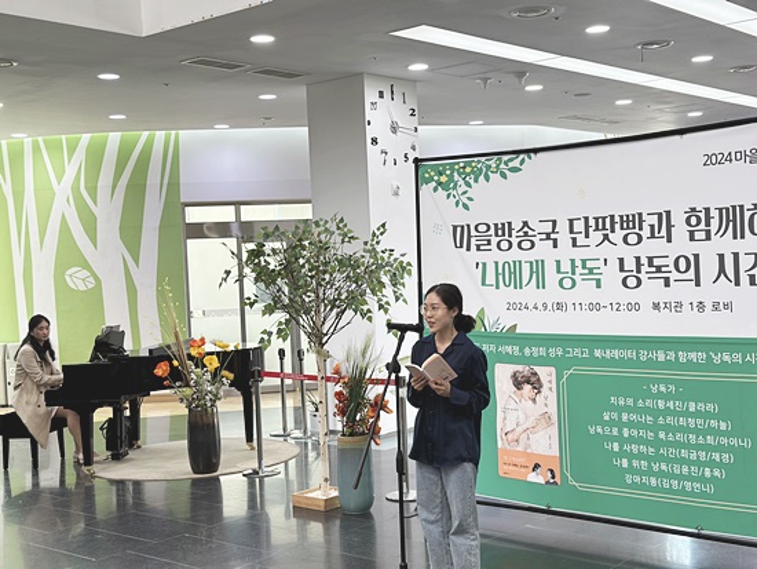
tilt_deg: -1.5
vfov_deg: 30.3
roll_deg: +2.5
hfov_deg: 39.6
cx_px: 378
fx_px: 1050
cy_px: 284
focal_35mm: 48
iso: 64
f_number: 1.78
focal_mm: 6.86
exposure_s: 1/120
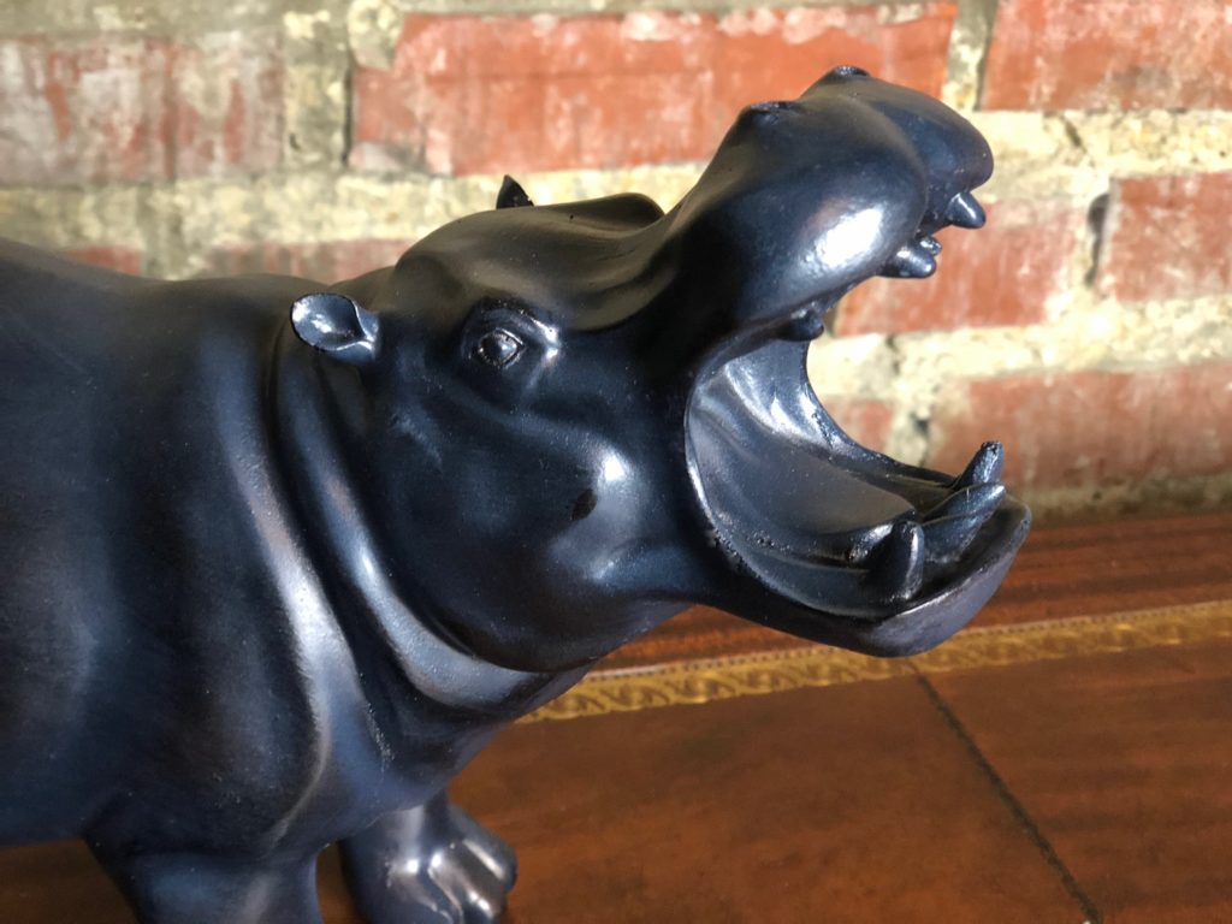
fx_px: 1851
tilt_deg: -28.6
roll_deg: -3.4
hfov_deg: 36.8
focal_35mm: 52
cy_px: 462
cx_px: 616
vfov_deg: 28.0
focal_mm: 6
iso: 160
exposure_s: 1/10
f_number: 2.4
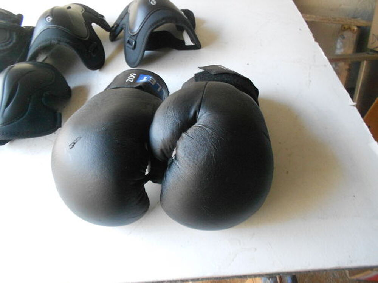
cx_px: 189
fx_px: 284
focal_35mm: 26
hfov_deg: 67.3
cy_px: 142
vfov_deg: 53.1
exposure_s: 1/25
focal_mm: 4.6
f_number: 3.2
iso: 400
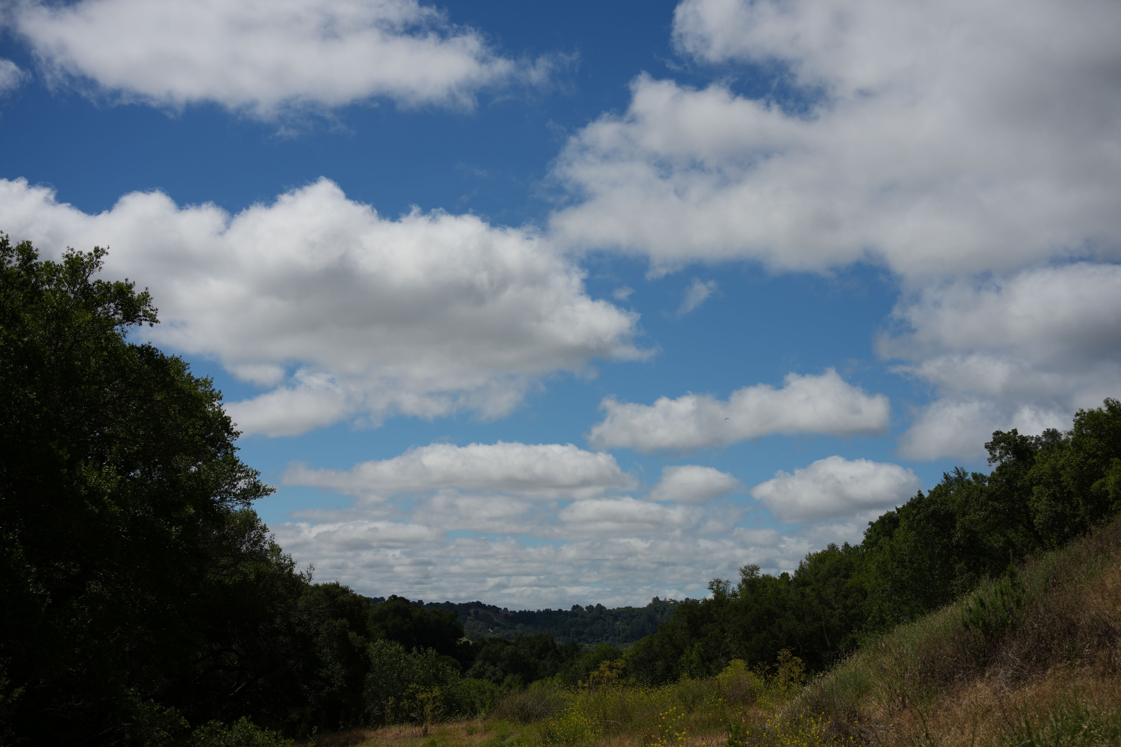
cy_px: 374
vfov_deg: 27.0
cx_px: 560
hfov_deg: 39.6
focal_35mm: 50
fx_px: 1557
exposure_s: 1/1000
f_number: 6.3
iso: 100
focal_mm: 50
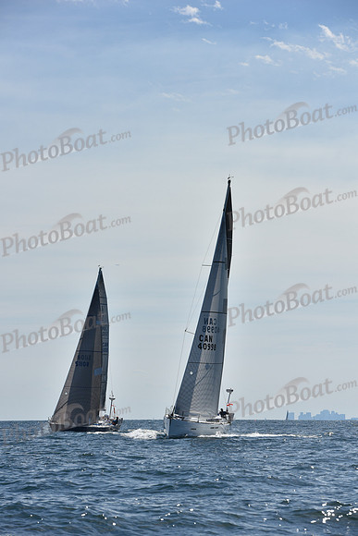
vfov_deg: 13.2
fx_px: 2311
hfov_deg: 8.9
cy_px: 268
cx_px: 179
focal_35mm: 155
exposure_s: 1/1600
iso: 250
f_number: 9
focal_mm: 155
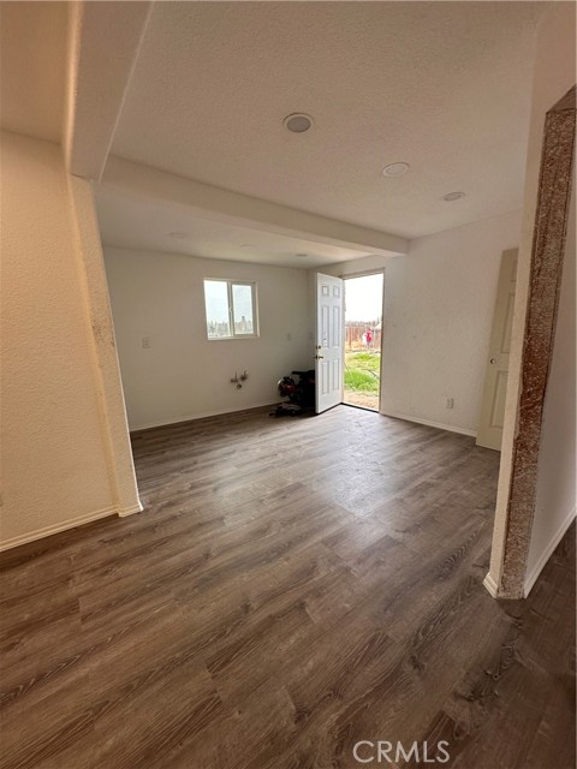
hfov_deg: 85.7
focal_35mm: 14
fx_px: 311
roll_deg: +0.6
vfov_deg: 102.1
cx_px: 288
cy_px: 384
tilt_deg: -10.7
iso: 50
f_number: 2.2
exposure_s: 1/99
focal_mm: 2.22
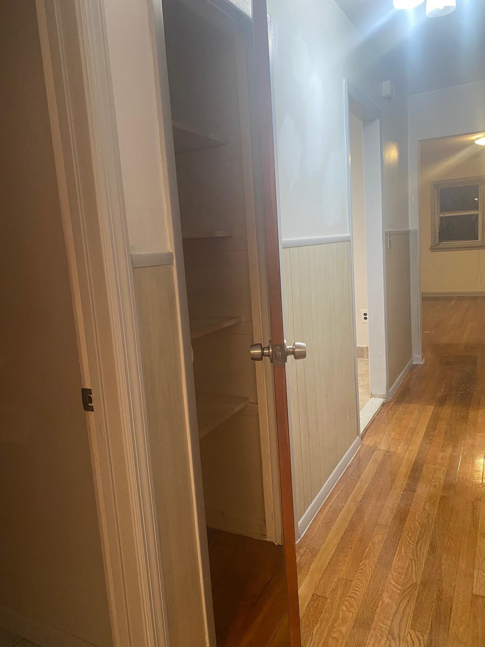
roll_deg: +4.4
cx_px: 242
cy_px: 324
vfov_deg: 67.3
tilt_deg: -8.0
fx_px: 486
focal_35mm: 26
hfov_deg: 53.1
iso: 320
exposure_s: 1/60
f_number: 1.8
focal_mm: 4.25
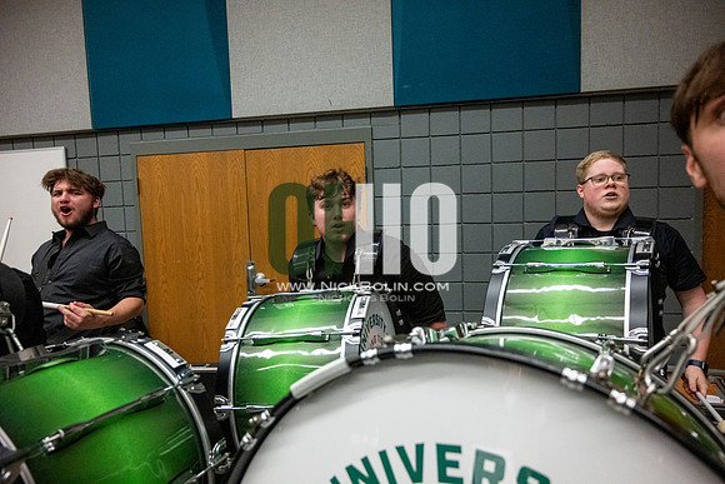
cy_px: 242
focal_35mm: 24
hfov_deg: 73.7
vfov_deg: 53.2
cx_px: 362
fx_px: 483
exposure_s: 1/500
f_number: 4
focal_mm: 24
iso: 10000
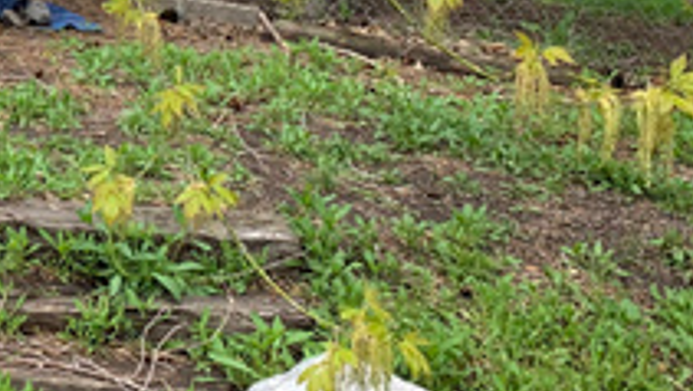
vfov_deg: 13.8
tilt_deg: -5.9
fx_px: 1581
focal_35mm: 86
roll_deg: -0.9
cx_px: -302
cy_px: -43
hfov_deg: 21.4
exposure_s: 1/692
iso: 25
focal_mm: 4.25
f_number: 1.8
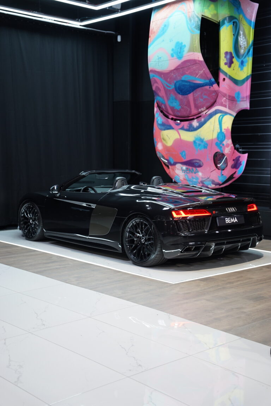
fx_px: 569
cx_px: 136
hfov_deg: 26.8
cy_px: 203
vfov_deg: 39.3
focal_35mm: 50
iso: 800
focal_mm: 50.4
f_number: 3.2
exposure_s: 1/80
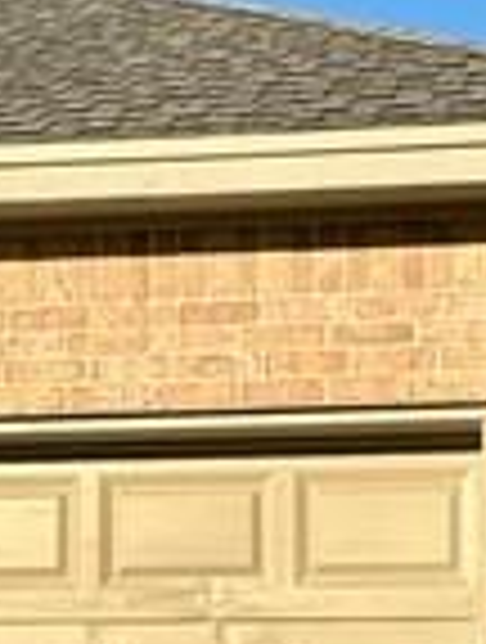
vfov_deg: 18.5
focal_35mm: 100
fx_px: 1864
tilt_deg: +0.0
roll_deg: +0.1
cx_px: 468
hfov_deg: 14.6
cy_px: 784
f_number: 2.2
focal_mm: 2.22
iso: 50
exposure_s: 1/2674
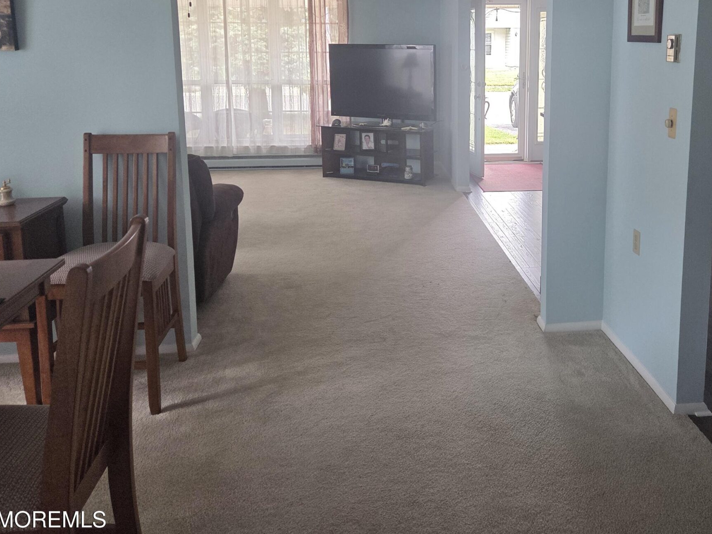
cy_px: 161
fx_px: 699
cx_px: 448
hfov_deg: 53.3
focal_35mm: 34
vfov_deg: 41.0
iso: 200
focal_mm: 5.4
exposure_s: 1/180
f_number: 1.8
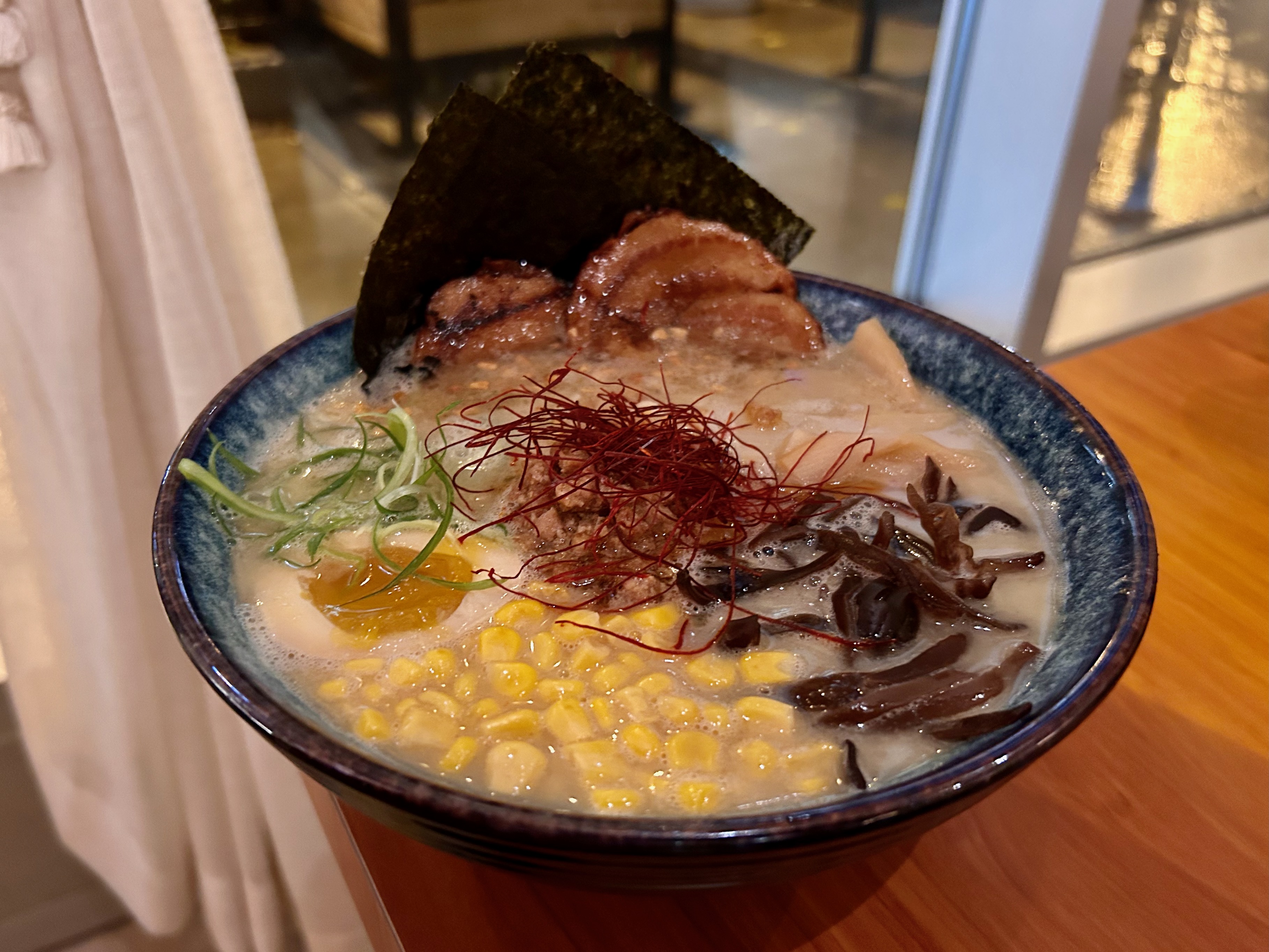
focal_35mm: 26
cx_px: 634
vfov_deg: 53.1
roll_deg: +1.2
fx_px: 953
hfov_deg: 67.3
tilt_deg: -35.4
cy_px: 476
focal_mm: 5.7
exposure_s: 1/30
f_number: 1.5
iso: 640
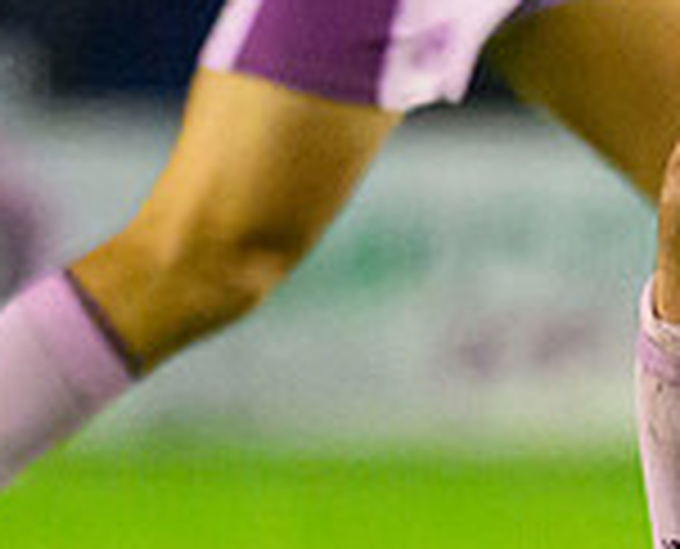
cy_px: 200
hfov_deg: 0.5
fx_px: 80855
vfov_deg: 0.4
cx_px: 1231
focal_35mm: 4002
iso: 10000
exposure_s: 1/1000
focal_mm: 560
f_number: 4
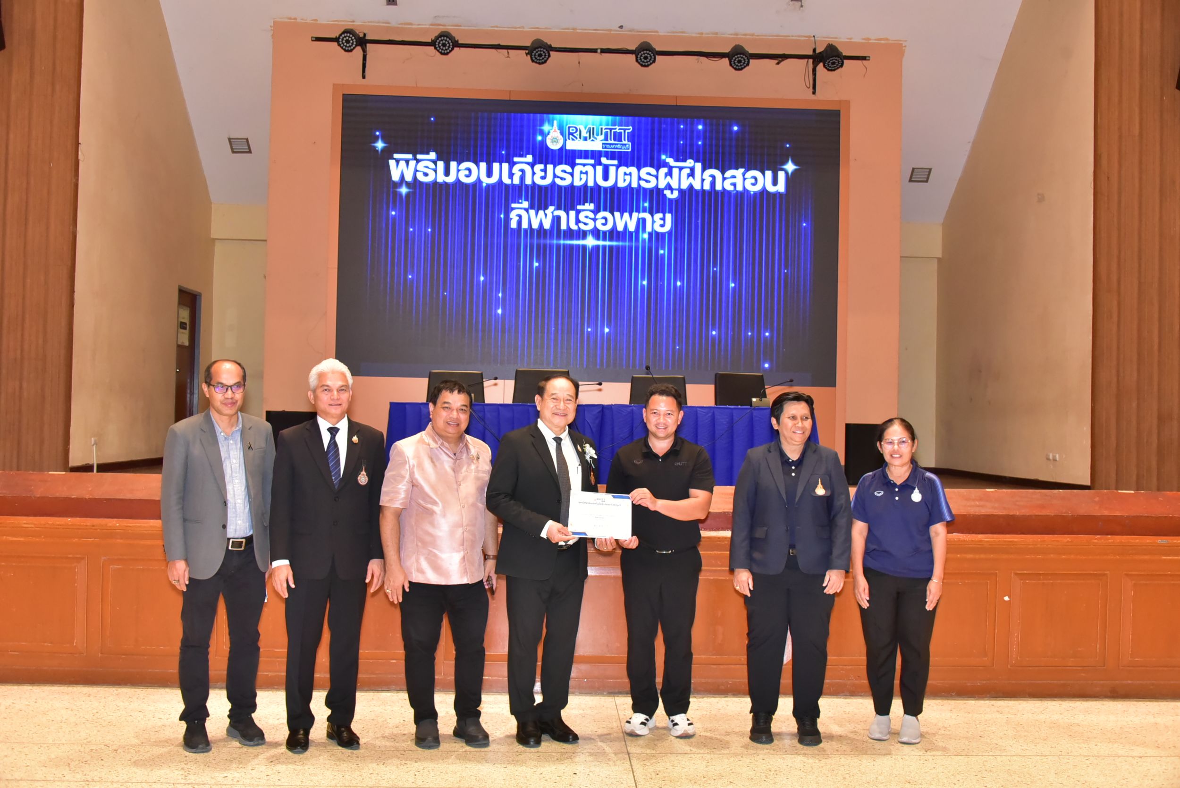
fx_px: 1148
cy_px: 394
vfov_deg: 37.9
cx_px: 590
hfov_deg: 54.4
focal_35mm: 35
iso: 4000
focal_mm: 35
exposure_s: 1/125
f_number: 5.6
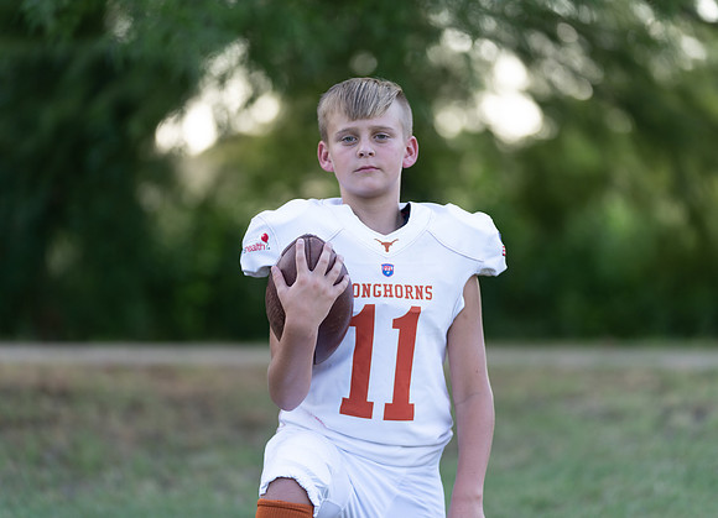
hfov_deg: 13.0
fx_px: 3153
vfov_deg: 9.4
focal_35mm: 154
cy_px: 258
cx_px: 370
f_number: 2.8
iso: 250
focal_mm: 143
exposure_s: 1/400
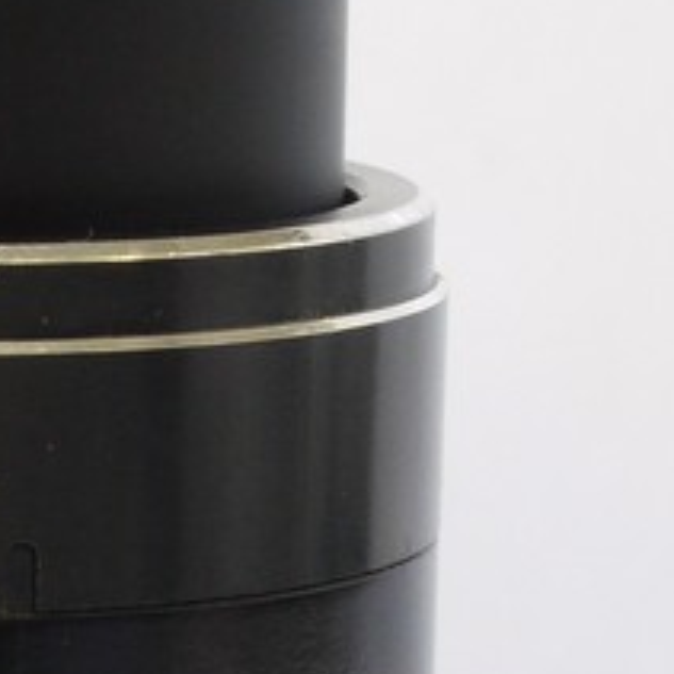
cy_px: 831
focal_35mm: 301
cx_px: -425
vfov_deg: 5.8
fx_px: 6631
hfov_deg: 5.7
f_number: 9
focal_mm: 30
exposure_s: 1/15
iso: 400
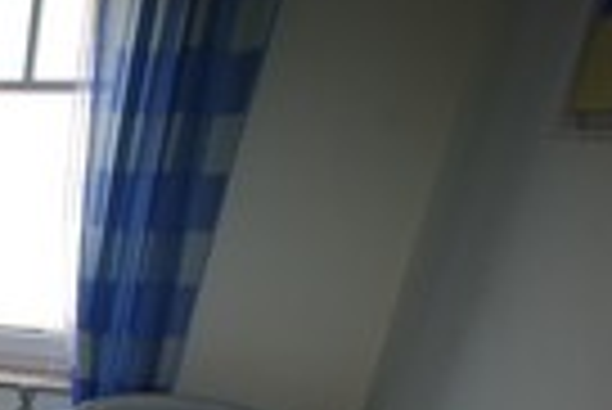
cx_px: -216
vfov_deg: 22.2
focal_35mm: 53
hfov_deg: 29.1
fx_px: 902
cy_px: 572
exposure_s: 1/20
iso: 100
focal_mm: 12
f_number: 4.5
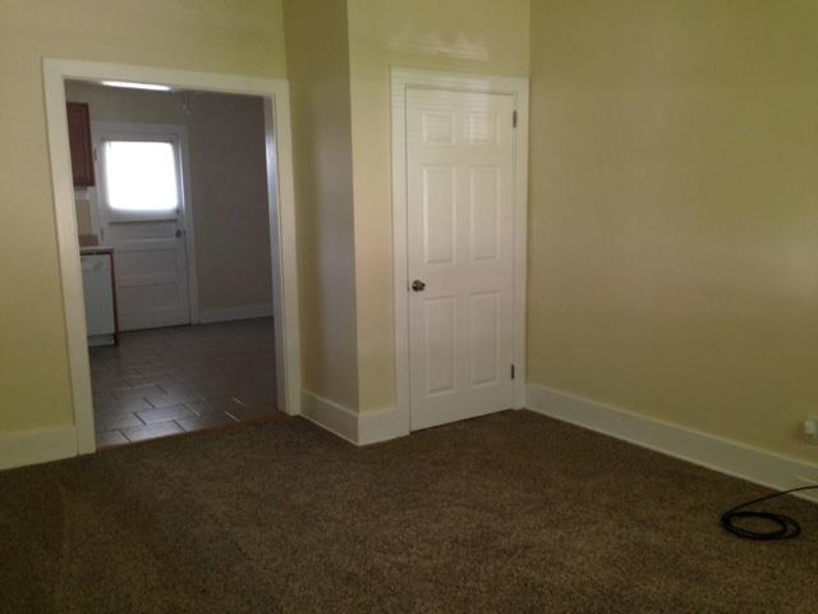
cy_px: 307
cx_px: 409
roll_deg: +0.2
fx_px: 780
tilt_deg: -9.3
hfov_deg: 55.4
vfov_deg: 42.9
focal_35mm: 33
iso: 125
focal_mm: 4.12
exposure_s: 1/20
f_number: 2.4
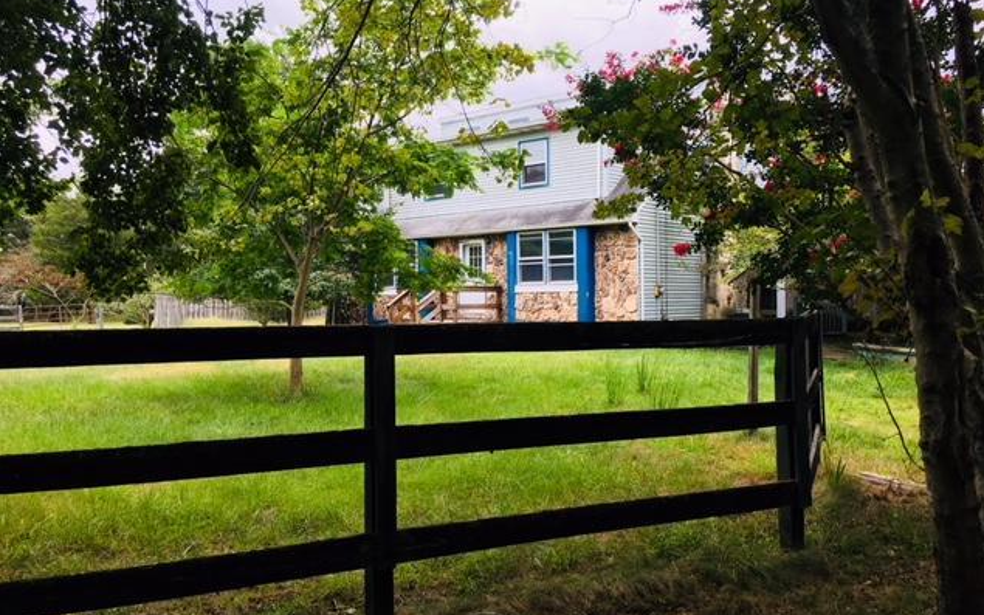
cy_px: 322
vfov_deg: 40.6
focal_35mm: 31
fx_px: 831
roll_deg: +1.0
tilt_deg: +0.9
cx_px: 493
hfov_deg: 61.2
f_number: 2.2
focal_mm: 4.15
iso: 25
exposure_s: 1/337
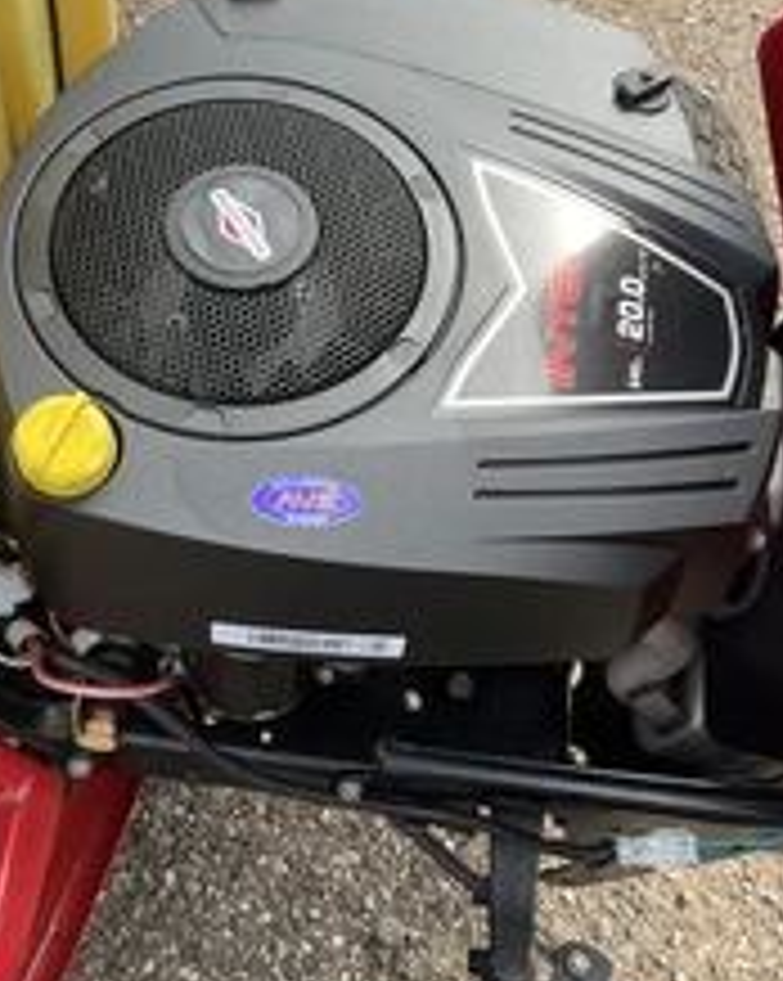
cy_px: 418
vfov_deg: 36.0
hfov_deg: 29.1
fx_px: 1508
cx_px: 360
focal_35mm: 52
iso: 25
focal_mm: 3
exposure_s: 1/442
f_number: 1.8
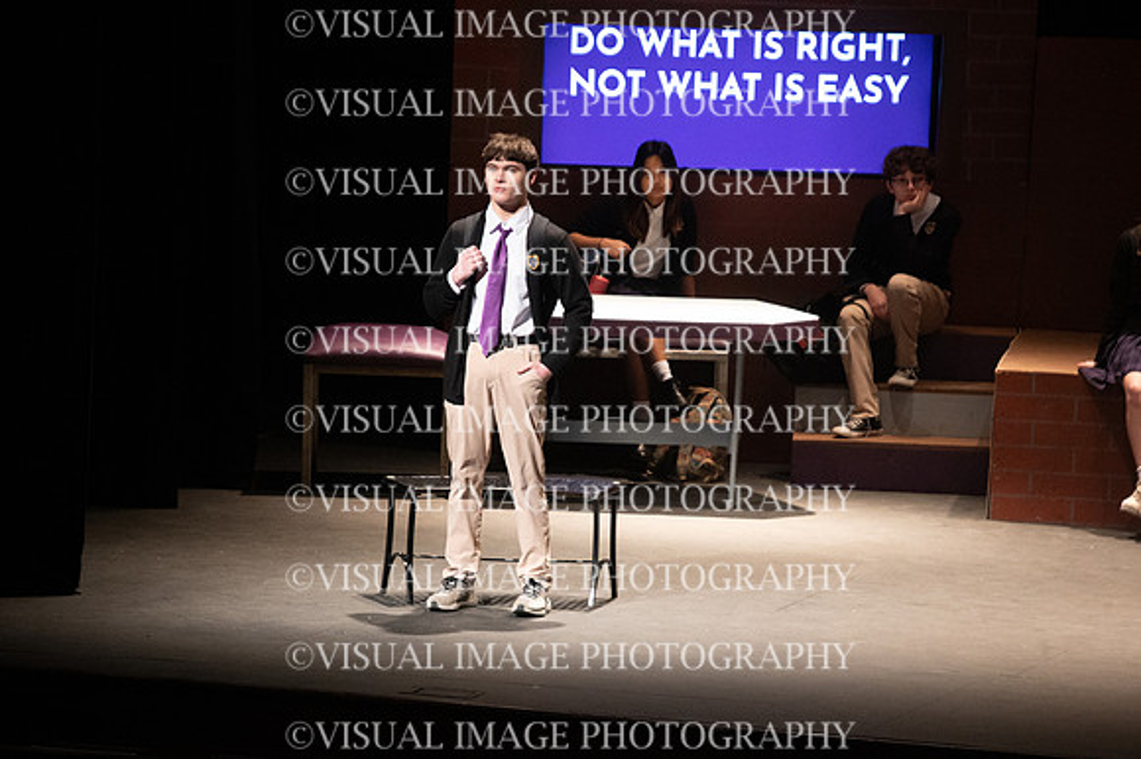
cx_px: 570
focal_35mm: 320
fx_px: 10136
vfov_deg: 4.3
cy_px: 380
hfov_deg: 6.4
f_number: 6.3
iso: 10000
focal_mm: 320
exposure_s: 1/200
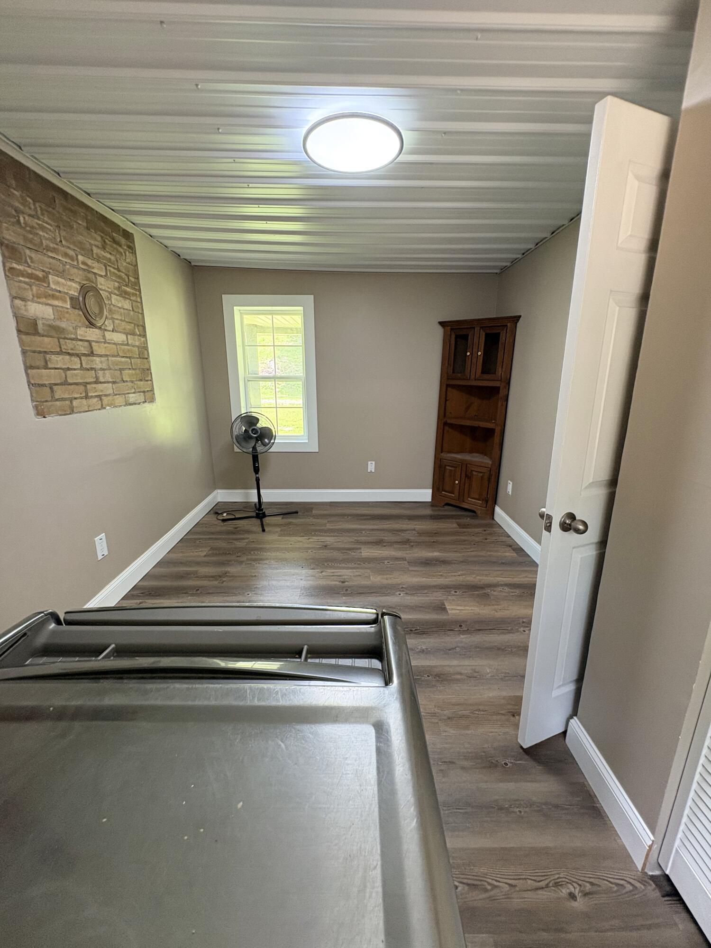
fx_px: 383
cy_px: 474
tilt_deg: -14.8
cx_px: 356
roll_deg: +0.1
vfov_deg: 102.1
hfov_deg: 85.7
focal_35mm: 14
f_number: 2.2
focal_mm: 2.22
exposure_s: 1/63
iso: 250
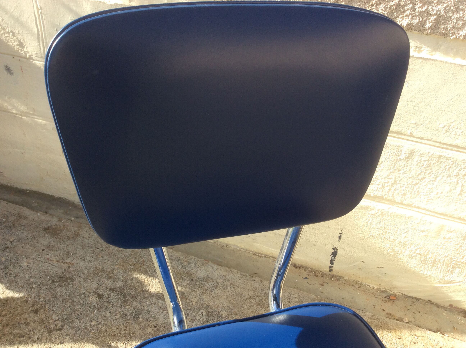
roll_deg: -7.1
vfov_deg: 44.1
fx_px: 430
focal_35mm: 32
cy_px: 174
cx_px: 233
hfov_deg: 56.9
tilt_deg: -35.7
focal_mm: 3.3
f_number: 2.4
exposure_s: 1/397
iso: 32
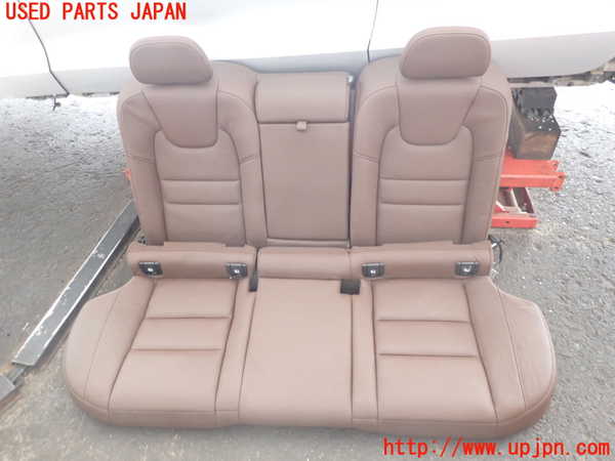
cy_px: 230
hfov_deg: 69.4
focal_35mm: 25
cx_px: 308
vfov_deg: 54.9
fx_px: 444
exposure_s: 1/30
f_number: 2
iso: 320
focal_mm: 4.5
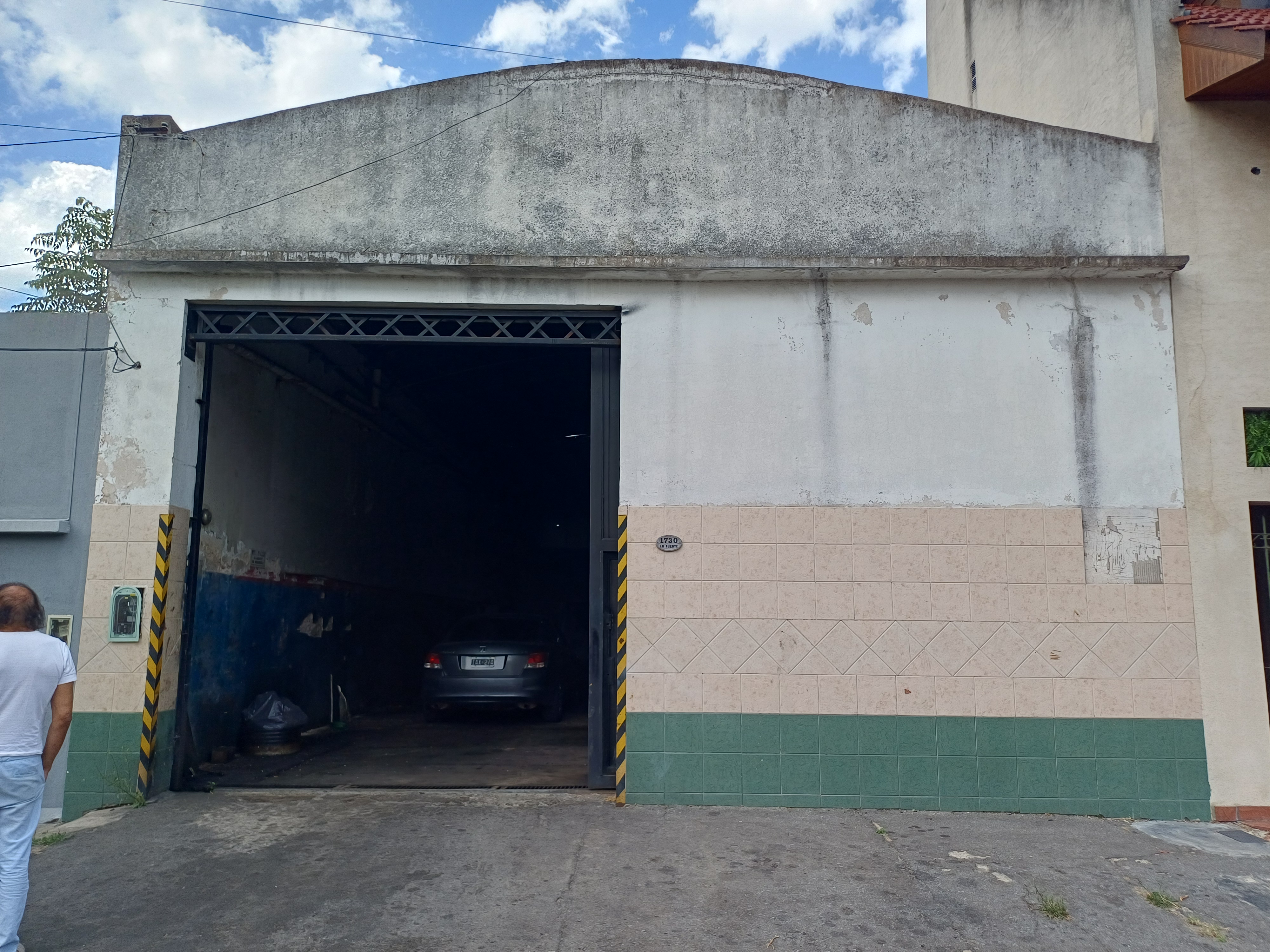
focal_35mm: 25
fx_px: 917
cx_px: 635
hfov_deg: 69.4
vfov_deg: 54.9
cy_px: 476
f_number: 1.8
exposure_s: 1/837
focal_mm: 4.65
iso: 50
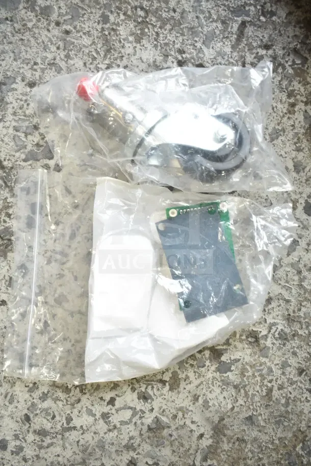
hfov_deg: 43.6
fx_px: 388
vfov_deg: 61.9
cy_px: 233
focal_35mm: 30
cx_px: 156
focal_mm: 20
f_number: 4
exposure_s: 1/60
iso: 200
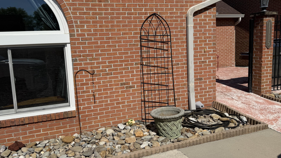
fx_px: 216
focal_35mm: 29
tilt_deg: -6.1
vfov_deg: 40.2
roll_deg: +1.4
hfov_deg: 65.9
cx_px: 127
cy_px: 73
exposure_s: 1/10309
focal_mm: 6.76
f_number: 1.78
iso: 80
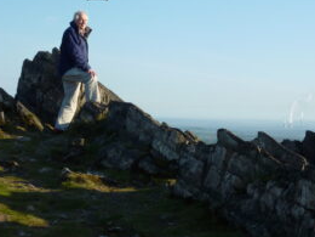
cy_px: 80
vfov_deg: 18.4
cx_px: 207
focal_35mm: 80
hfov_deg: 24.3
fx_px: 728
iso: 80
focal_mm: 8.5
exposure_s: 1/400
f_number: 3.8
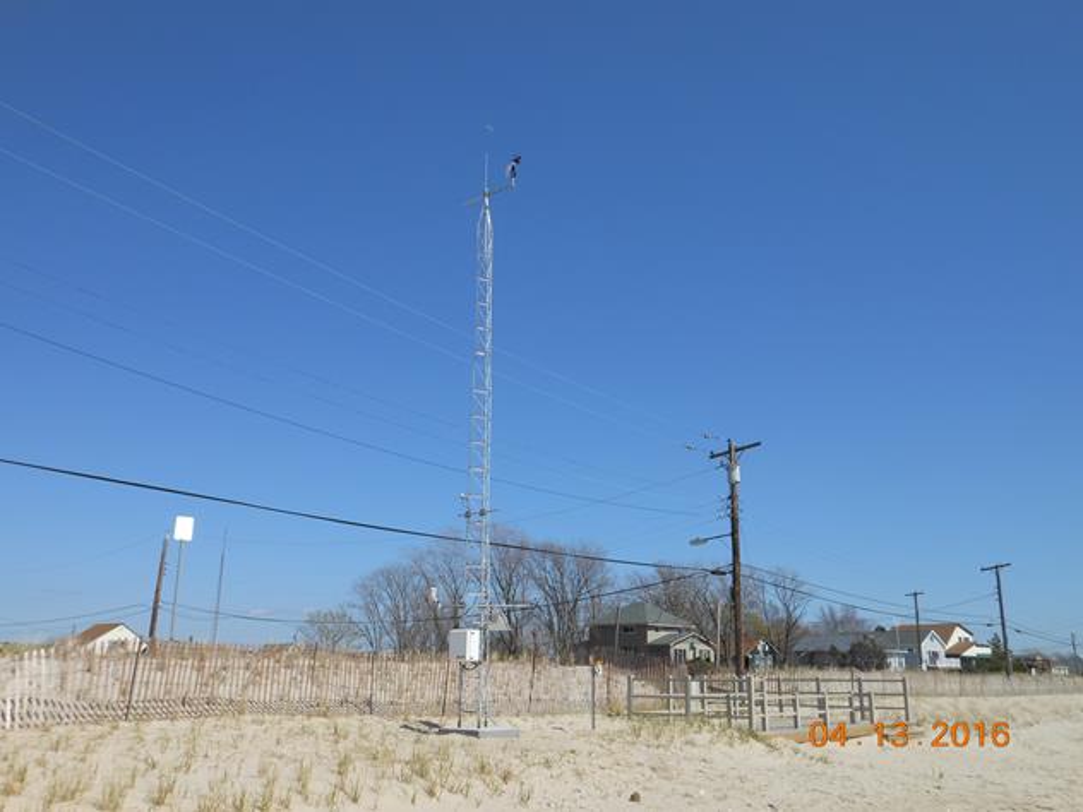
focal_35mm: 29
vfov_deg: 48.2
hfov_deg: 61.7
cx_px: 542
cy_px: 406
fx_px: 907
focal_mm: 5.2
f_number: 3.3
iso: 80
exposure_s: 1/1500
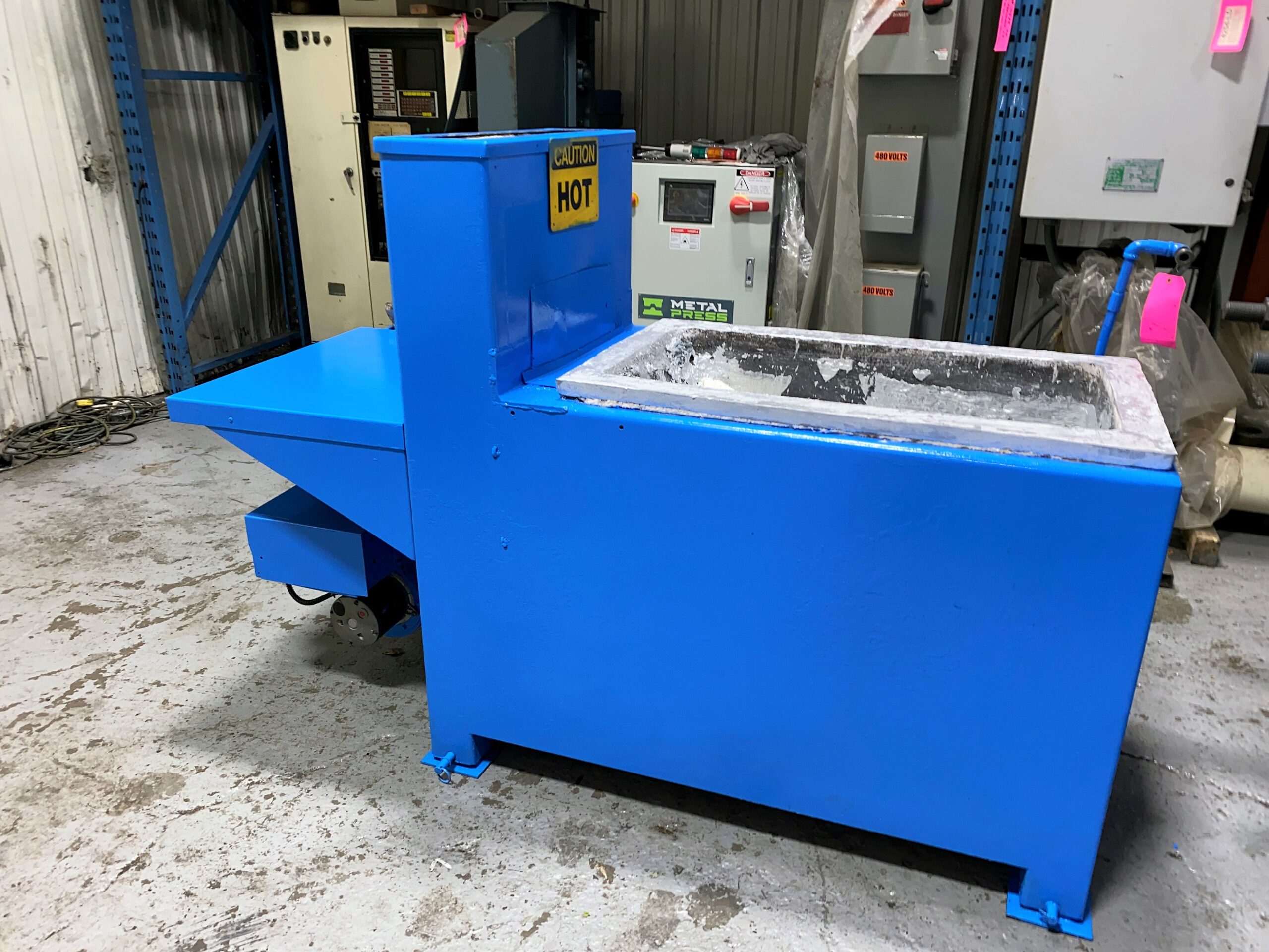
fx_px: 953
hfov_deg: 67.3
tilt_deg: -22.9
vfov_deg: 53.1
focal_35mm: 26
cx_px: 634
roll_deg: -1.3
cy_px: 476
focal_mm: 4.25
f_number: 1.8
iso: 40
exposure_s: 1/15
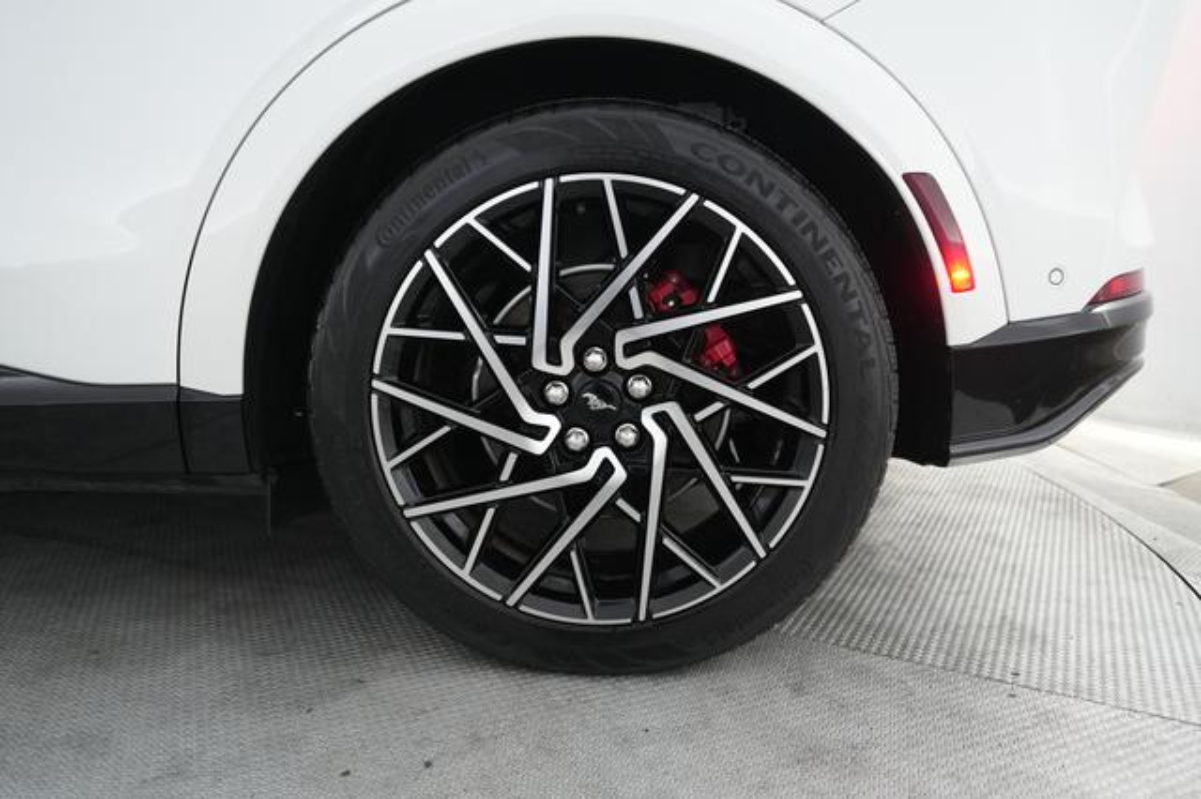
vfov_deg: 51.2
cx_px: 600
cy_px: 400
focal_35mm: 25
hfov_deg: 71.5
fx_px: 834
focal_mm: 25
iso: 3200
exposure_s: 1/160
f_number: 2.8
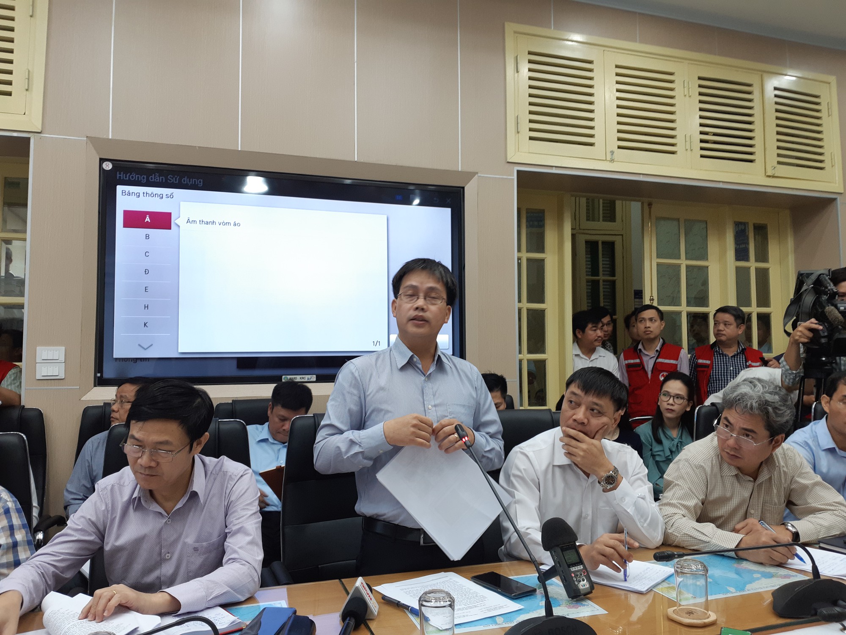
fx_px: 635
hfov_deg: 67.3
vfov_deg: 53.1
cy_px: 318
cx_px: 423
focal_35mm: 26
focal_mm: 3.93
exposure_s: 1/50
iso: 50
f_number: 1.7
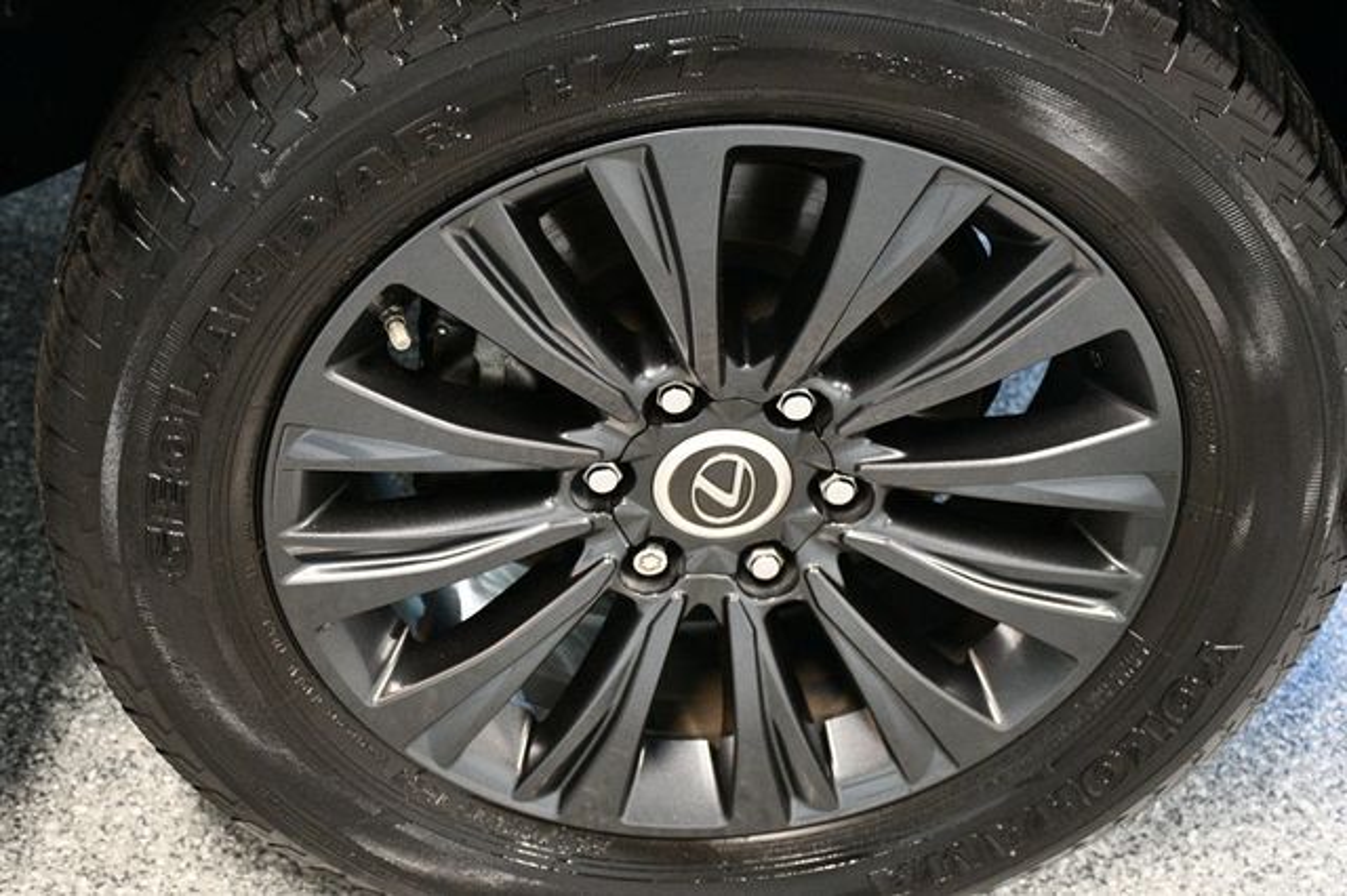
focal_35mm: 60
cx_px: 674
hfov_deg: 33.4
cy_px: 448
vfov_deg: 22.6
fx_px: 2244
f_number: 4.5
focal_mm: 40
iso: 4500
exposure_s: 1/60
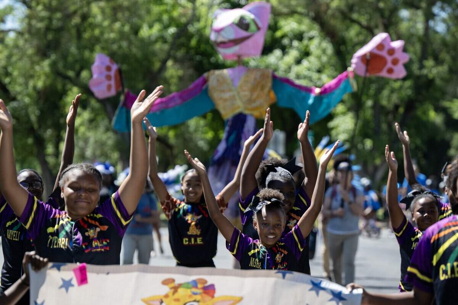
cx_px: 229
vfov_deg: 10.2
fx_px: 1717
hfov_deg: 15.2
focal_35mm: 135
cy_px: 152
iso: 400
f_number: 4
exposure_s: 1/2000
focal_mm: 135
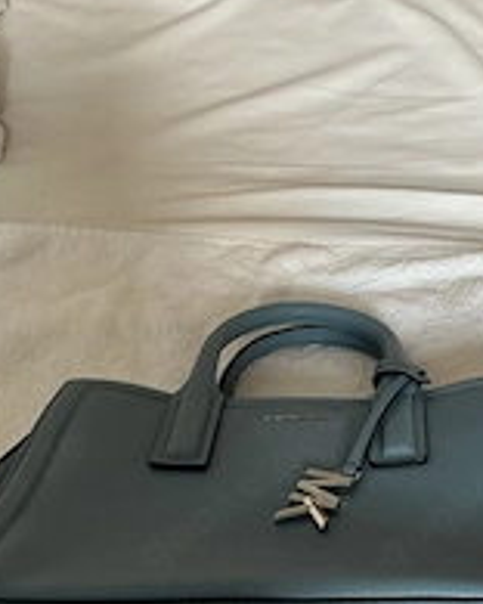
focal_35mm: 58
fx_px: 1036
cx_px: 297
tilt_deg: -49.4
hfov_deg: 26.2
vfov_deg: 31.1
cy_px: 533
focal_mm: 3
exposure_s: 1/50
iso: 100
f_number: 1.8
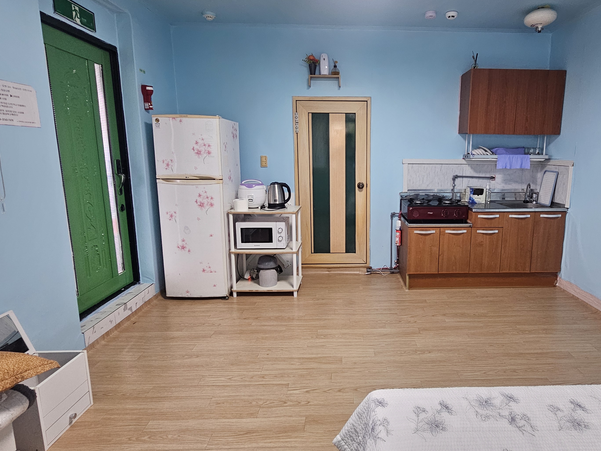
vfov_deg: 68.7
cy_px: 225
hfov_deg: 83.6
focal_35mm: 19
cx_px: 362
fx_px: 330
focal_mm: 2.2
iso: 250
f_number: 2.2
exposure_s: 1/60
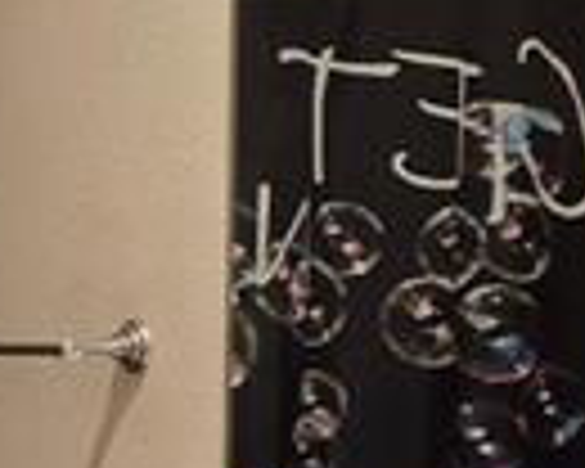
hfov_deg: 17.1
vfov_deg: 20.2
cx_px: -644
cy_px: 387
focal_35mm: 75
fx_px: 1299
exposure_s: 1/60
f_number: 2.2
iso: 400
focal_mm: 2.2
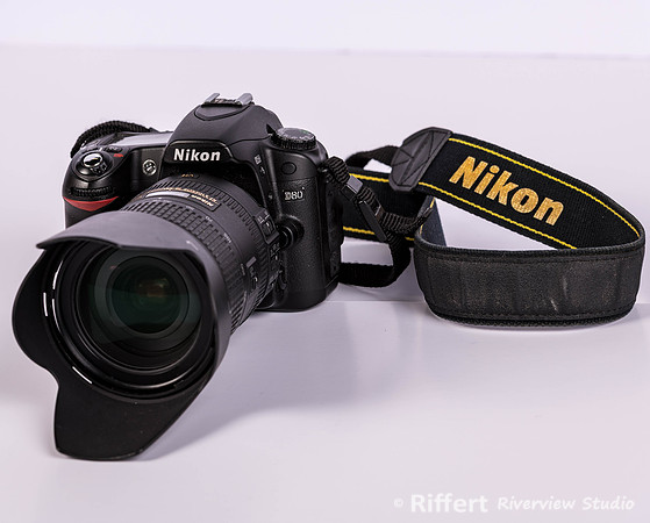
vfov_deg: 7.8
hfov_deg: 9.7
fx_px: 3838
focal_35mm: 199
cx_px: 278
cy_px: 253
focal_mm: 165
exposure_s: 1/160
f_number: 8
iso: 64
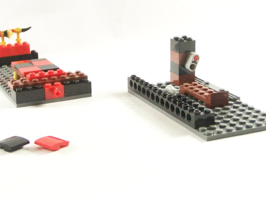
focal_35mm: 77
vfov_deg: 19.1
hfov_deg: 25.3
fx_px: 592
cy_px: 69
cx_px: 122
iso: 400
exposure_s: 1/45
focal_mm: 8.5
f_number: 4
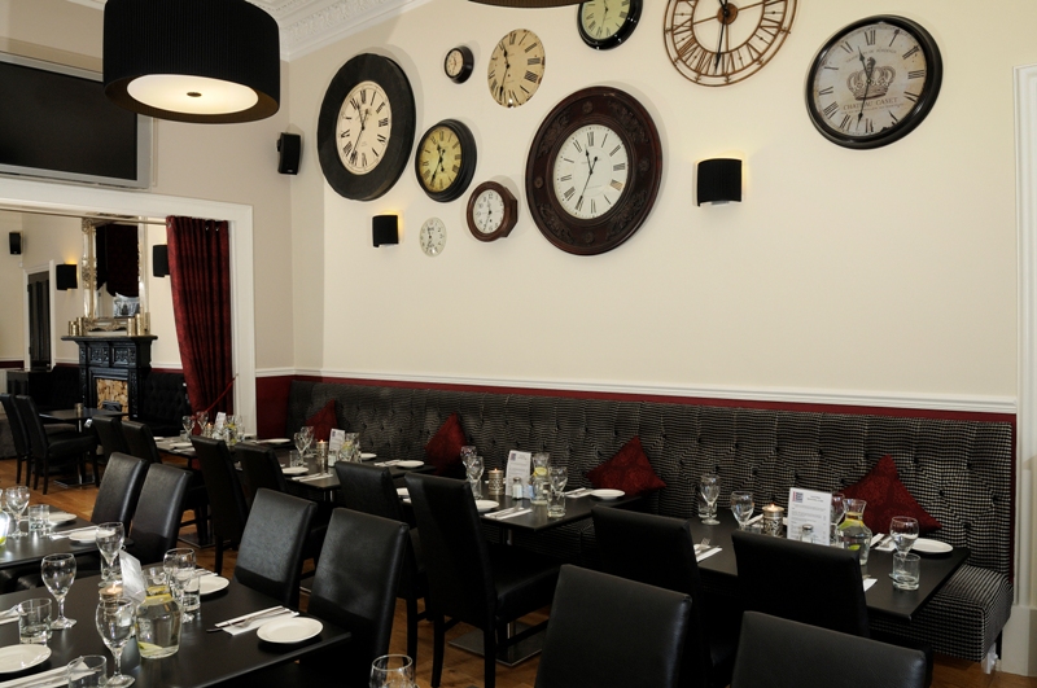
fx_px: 733
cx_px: 518
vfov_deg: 50.3
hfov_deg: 70.5
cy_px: 344
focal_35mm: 26
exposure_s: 1/30
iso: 400
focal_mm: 17
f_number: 8
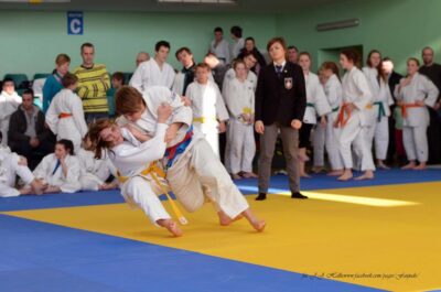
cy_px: 146
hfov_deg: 27.0
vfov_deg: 18.1
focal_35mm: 75
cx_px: 220
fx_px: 917
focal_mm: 50
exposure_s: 1/500
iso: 400
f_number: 3.5
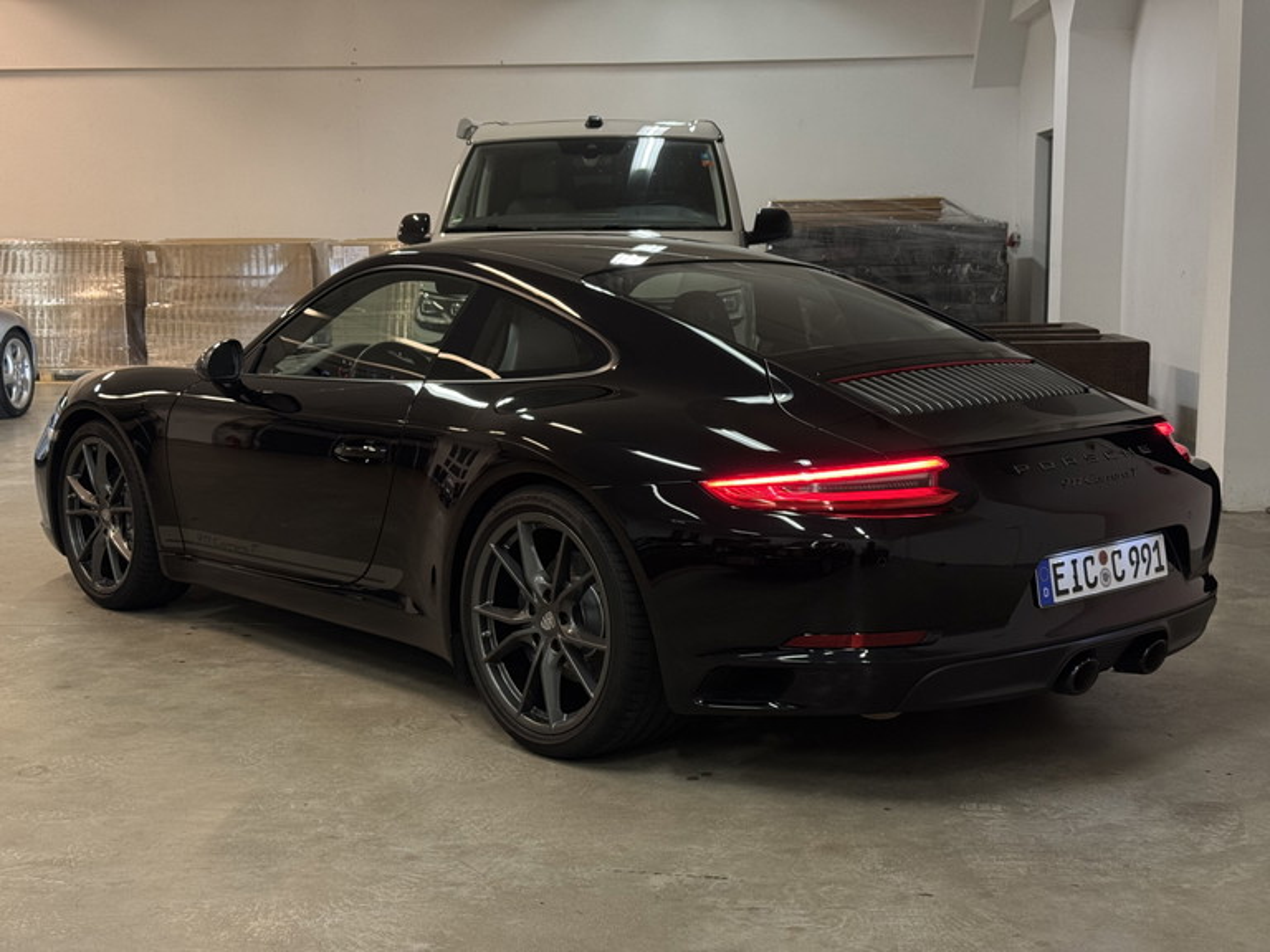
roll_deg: +1.2
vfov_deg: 30.3
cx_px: 635
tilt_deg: -7.4
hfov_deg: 39.7
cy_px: 476
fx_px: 1761
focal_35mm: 48
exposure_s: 1/33
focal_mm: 6.76
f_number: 1.78
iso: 200
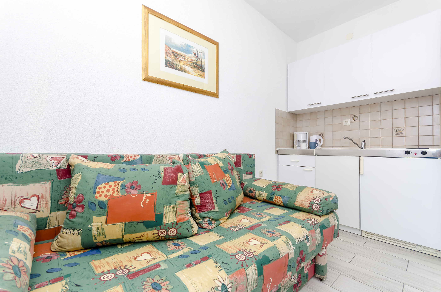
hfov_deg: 100.5
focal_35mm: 15
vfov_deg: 77.1
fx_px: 183
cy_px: 146
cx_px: 220
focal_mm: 10
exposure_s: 1/100
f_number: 8
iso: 250
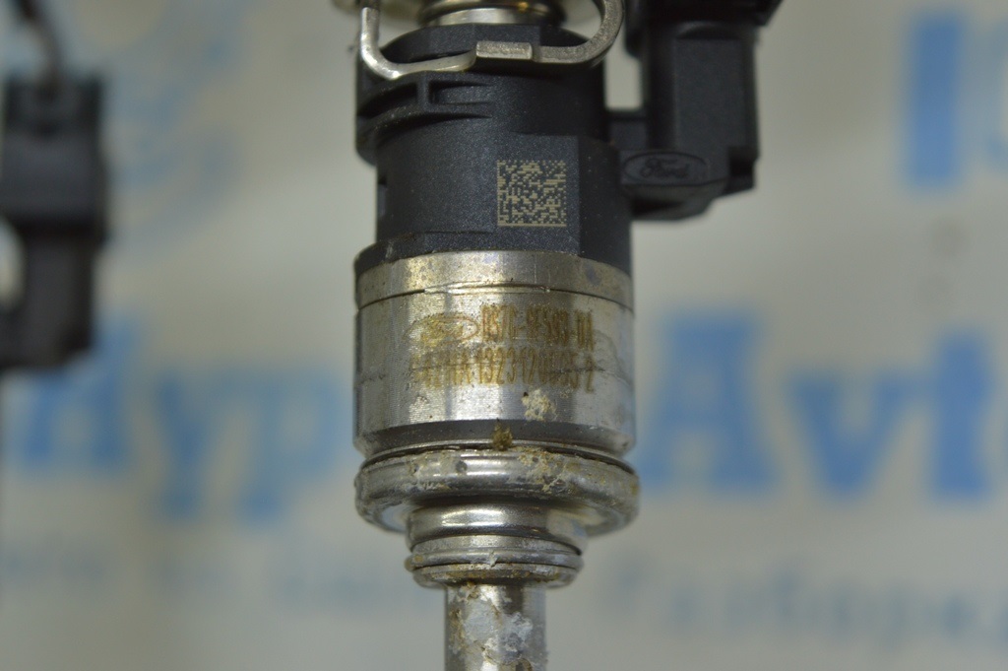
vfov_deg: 16.5
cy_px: 336
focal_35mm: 82
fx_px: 2308
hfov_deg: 24.6
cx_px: 504
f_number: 5.6
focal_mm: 55
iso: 400
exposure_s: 1/60
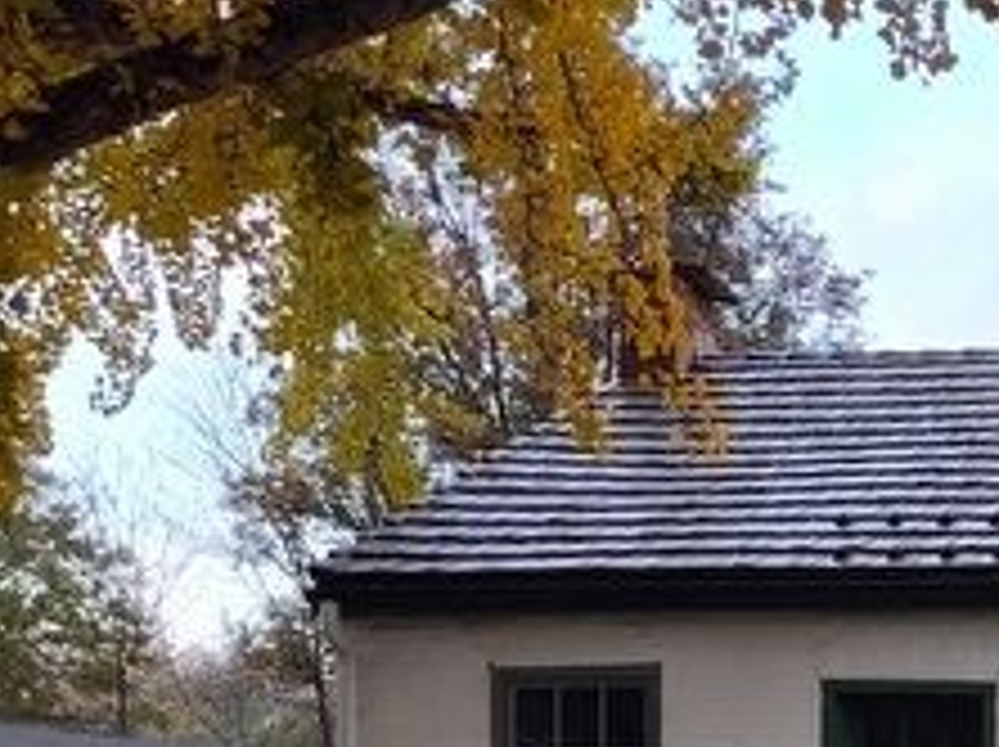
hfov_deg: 20.7
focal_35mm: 83
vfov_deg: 16.8
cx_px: 1418
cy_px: 968
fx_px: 2393
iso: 104
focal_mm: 5.56
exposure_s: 1/120
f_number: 1.8
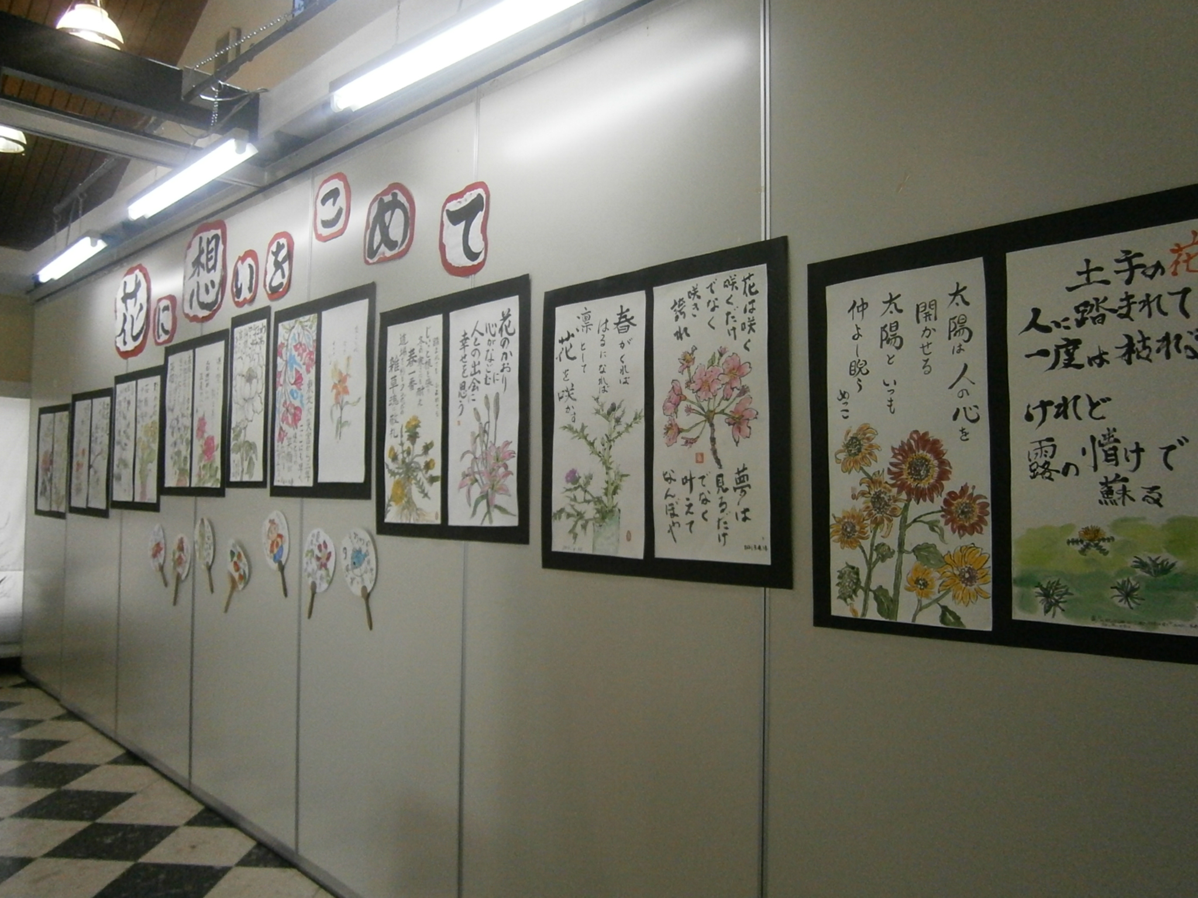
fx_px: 900
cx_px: 599
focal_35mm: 26
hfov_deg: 67.3
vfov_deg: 53.1
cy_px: 449
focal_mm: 4.7
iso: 400
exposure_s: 1/250
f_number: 2.8
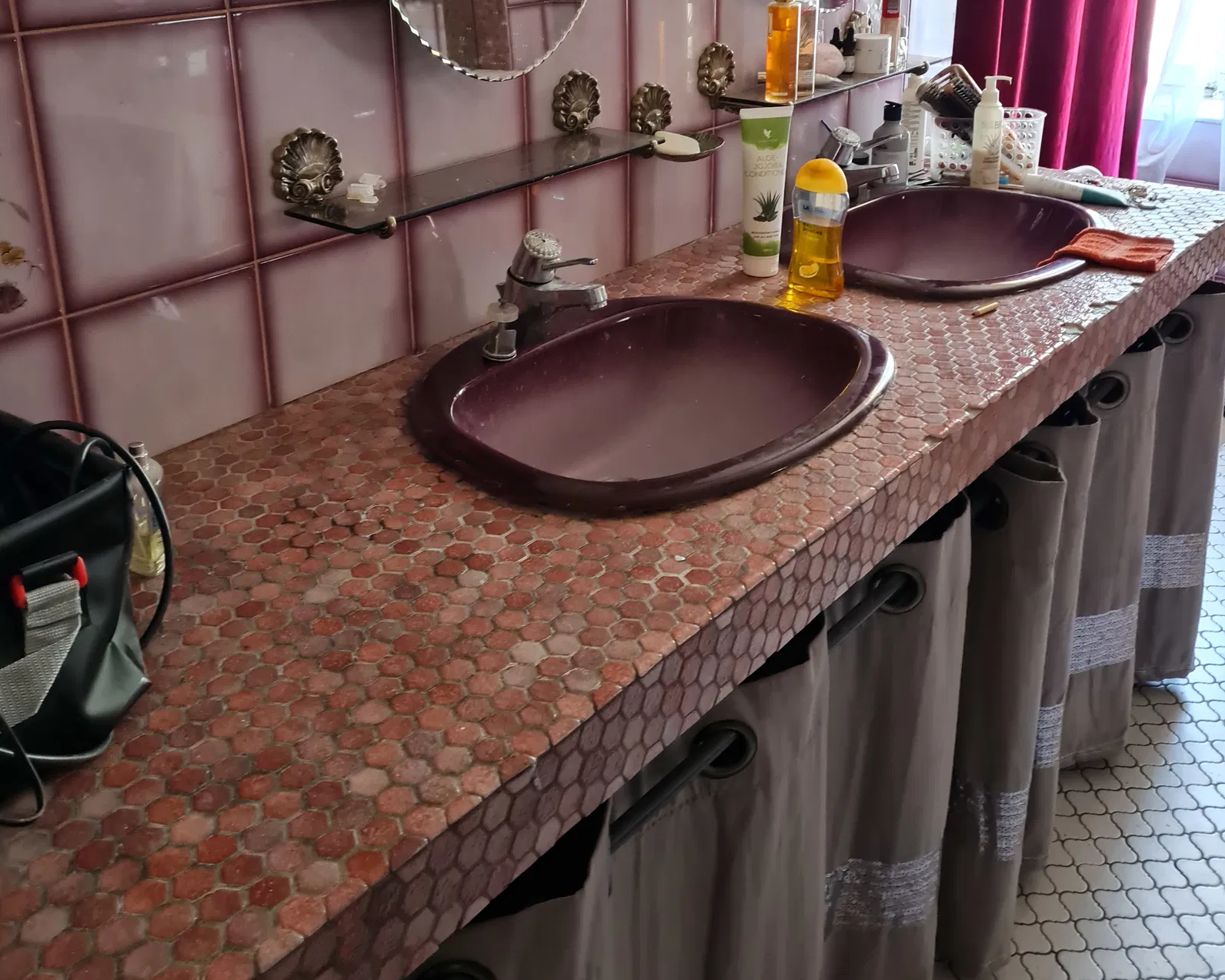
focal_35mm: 34
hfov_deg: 52.8
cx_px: 615
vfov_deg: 42.4
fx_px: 1233
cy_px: 281
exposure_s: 1/33
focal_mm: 5.4
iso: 640
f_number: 1.8
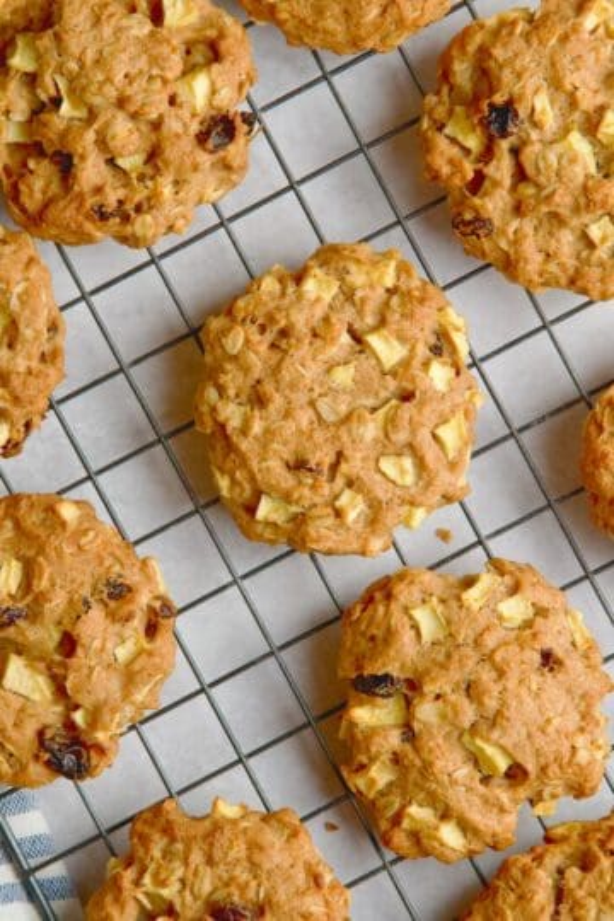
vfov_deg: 23.9
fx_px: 2174
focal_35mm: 85
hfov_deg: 16.1
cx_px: 307
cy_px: 460
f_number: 11
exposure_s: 1/160
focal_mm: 85
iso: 2500
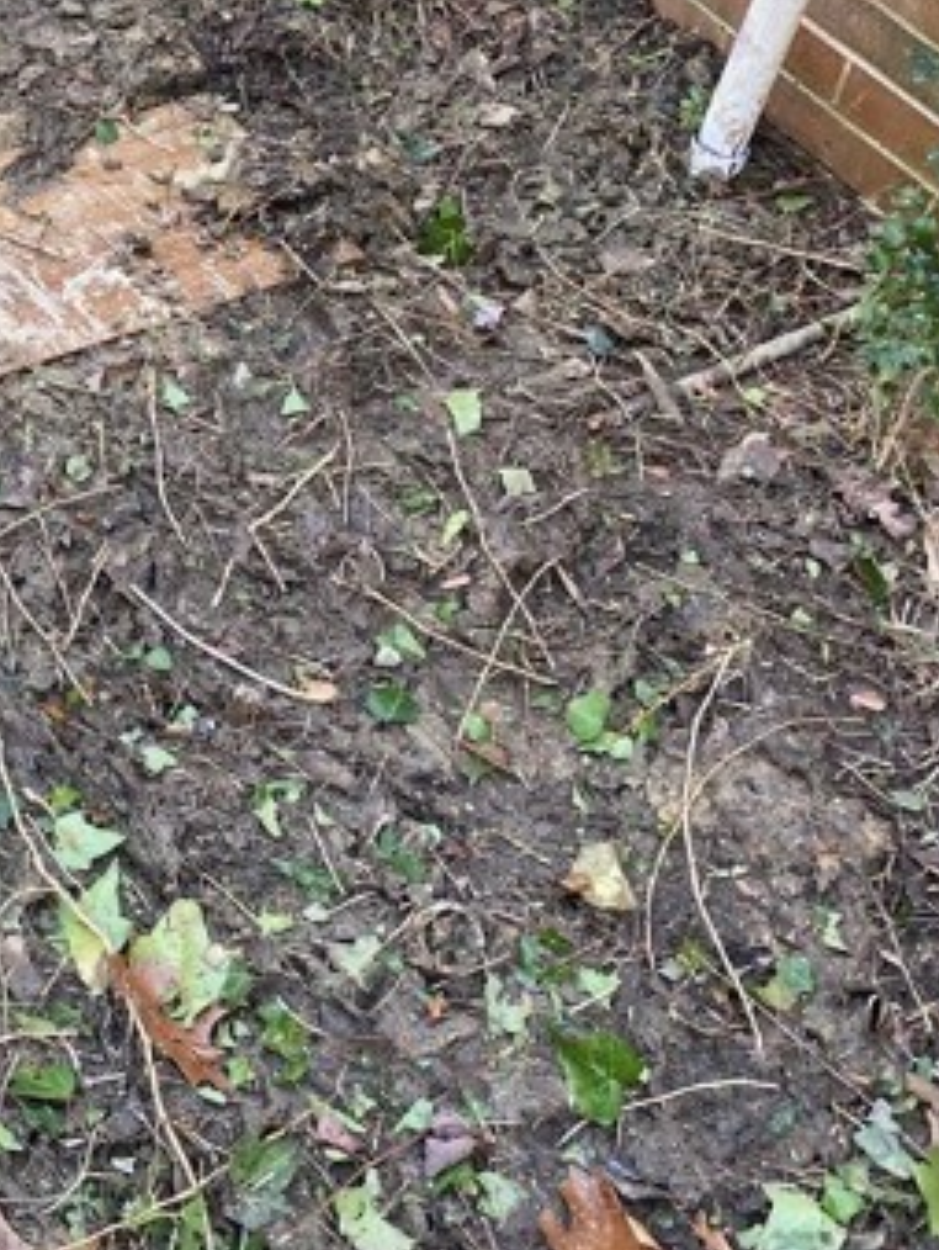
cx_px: -81
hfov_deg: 23.4
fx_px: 2131
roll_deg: -2.3
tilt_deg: -40.2
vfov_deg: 31.7
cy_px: 218
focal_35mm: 59
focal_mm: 4.25
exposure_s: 1/121
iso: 100
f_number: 1.8
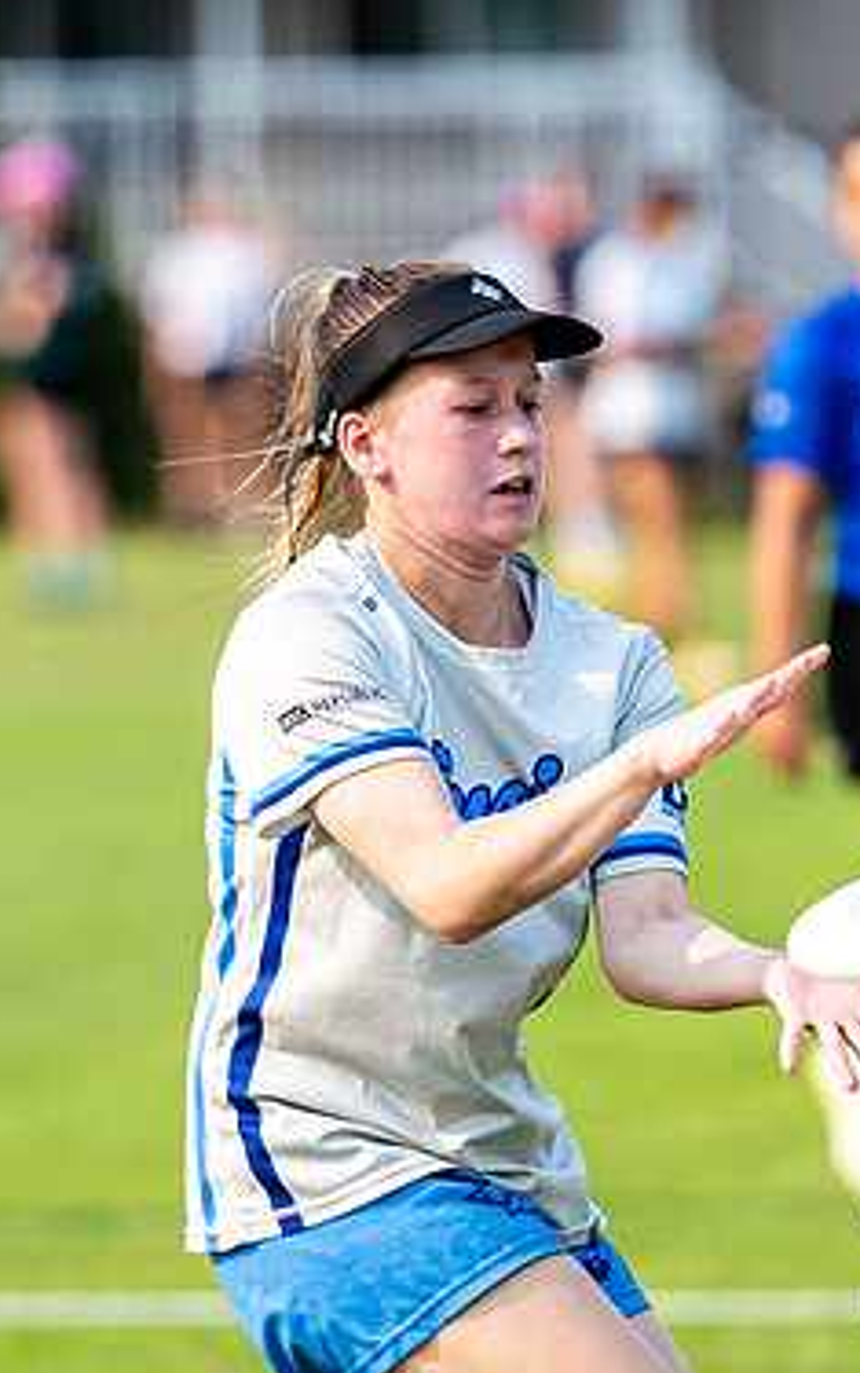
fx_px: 28334
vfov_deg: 2.8
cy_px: 884
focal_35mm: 757
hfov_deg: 1.7
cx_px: 622
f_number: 3.2
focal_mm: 200
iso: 140
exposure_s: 1/1250
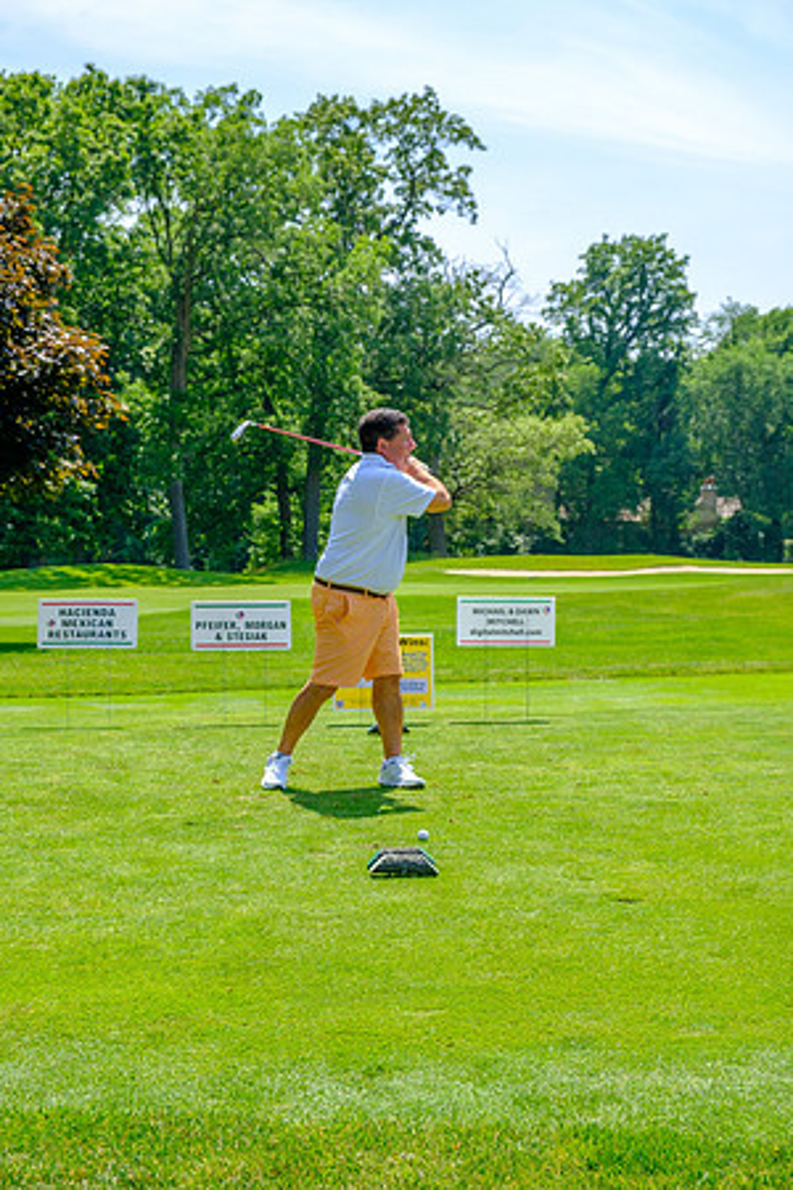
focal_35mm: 59
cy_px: 595
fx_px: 1949
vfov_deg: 33.9
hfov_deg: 23.0
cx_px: 396
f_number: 5.6
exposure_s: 1/250
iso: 200
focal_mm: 39
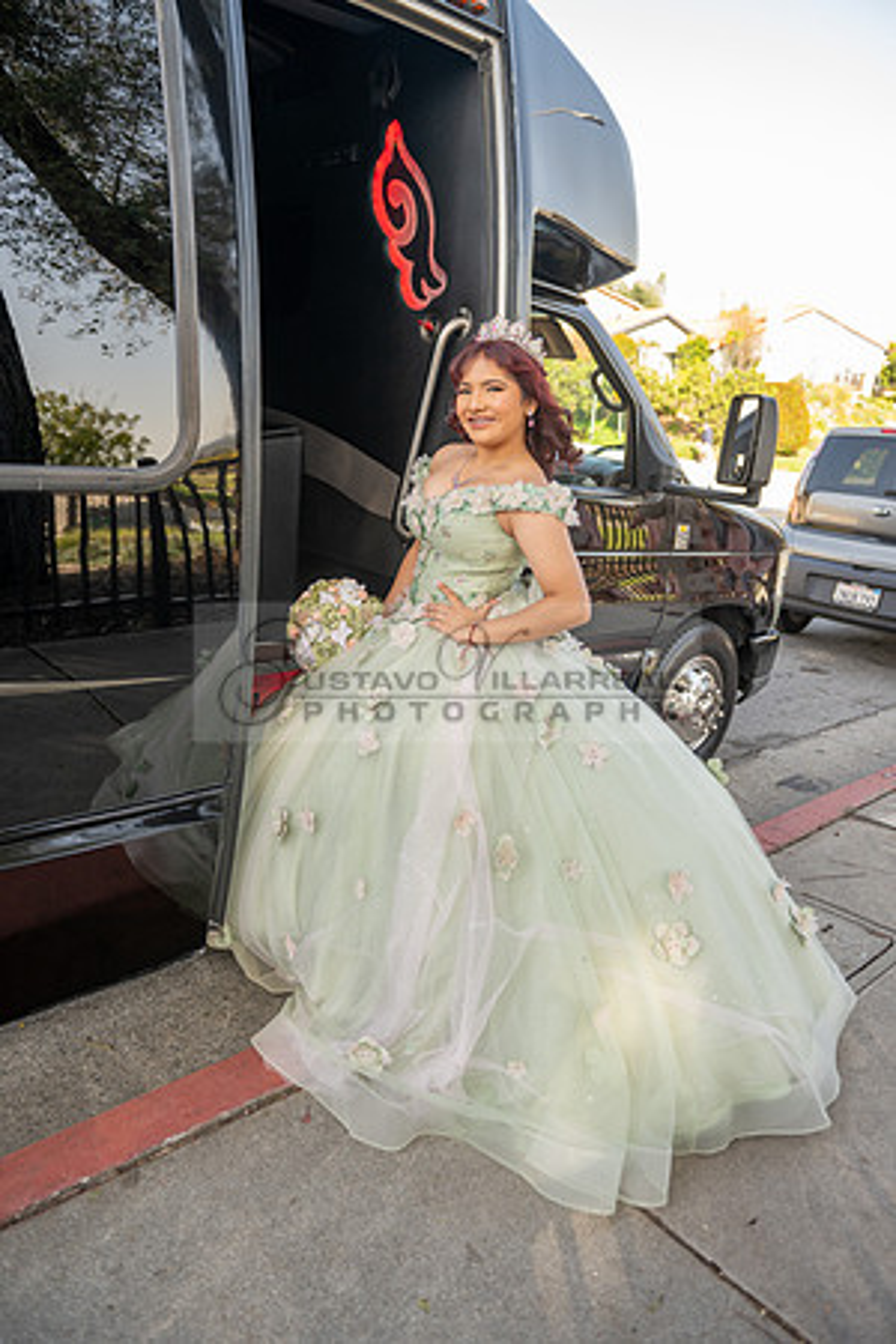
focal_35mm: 24
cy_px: 672
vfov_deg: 73.7
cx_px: 448
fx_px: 896
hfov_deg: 53.1
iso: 200
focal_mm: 24
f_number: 3.5
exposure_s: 1/320
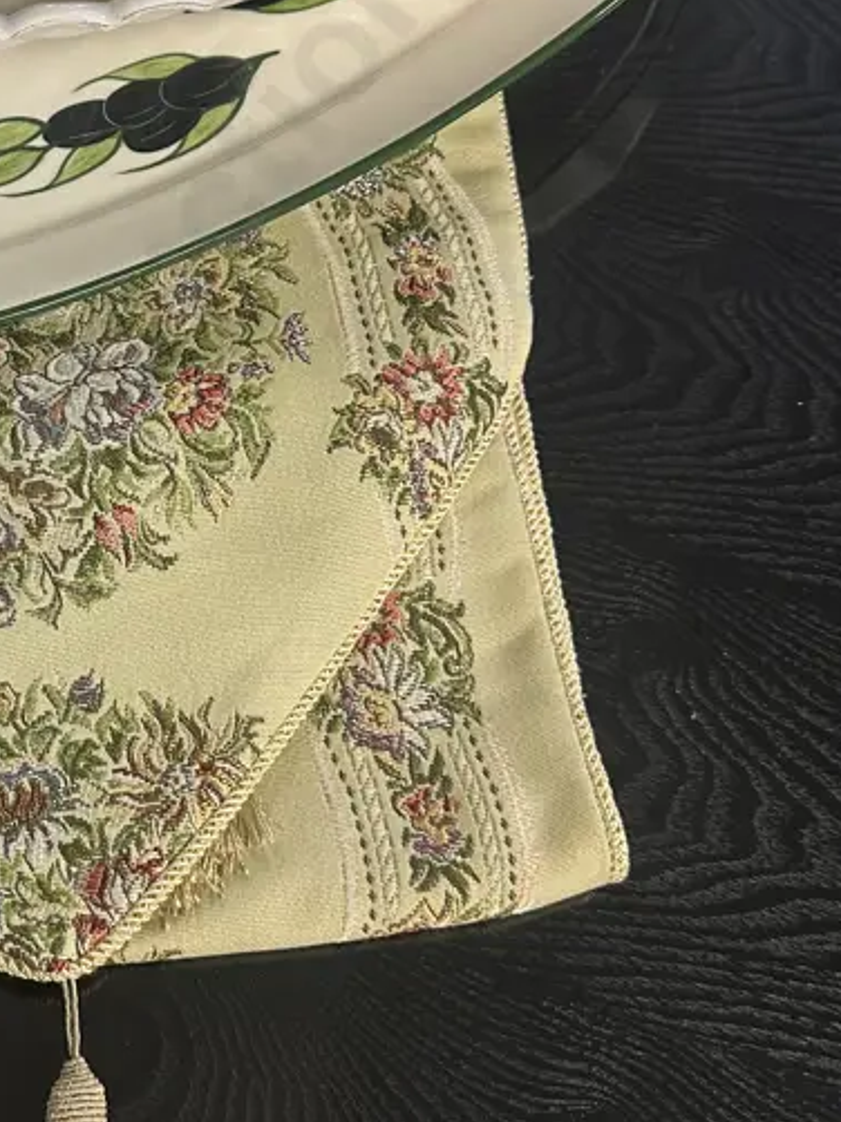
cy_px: 451
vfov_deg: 38.8
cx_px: 42
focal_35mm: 49
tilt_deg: -65.2
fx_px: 1589
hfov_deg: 28.2
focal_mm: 6.86
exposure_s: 1/50
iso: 200
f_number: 1.78
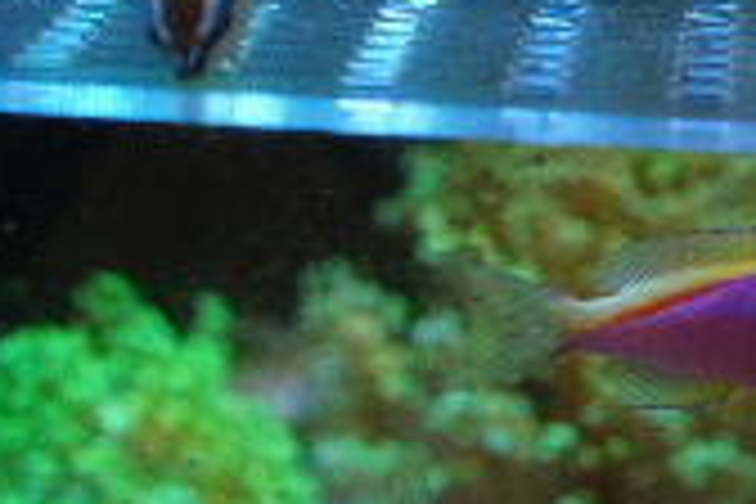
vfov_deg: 7.0
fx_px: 4116
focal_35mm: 196
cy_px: -54
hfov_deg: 10.4
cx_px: -45
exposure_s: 1/200
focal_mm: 50
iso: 1600
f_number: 7.1
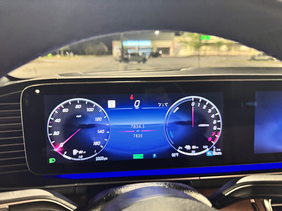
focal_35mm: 24
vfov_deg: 56.8
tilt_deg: -13.6
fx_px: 196
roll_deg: +0.1
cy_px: 106
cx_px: 141
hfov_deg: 71.6
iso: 640
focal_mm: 6.76
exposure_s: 1/39
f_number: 1.78
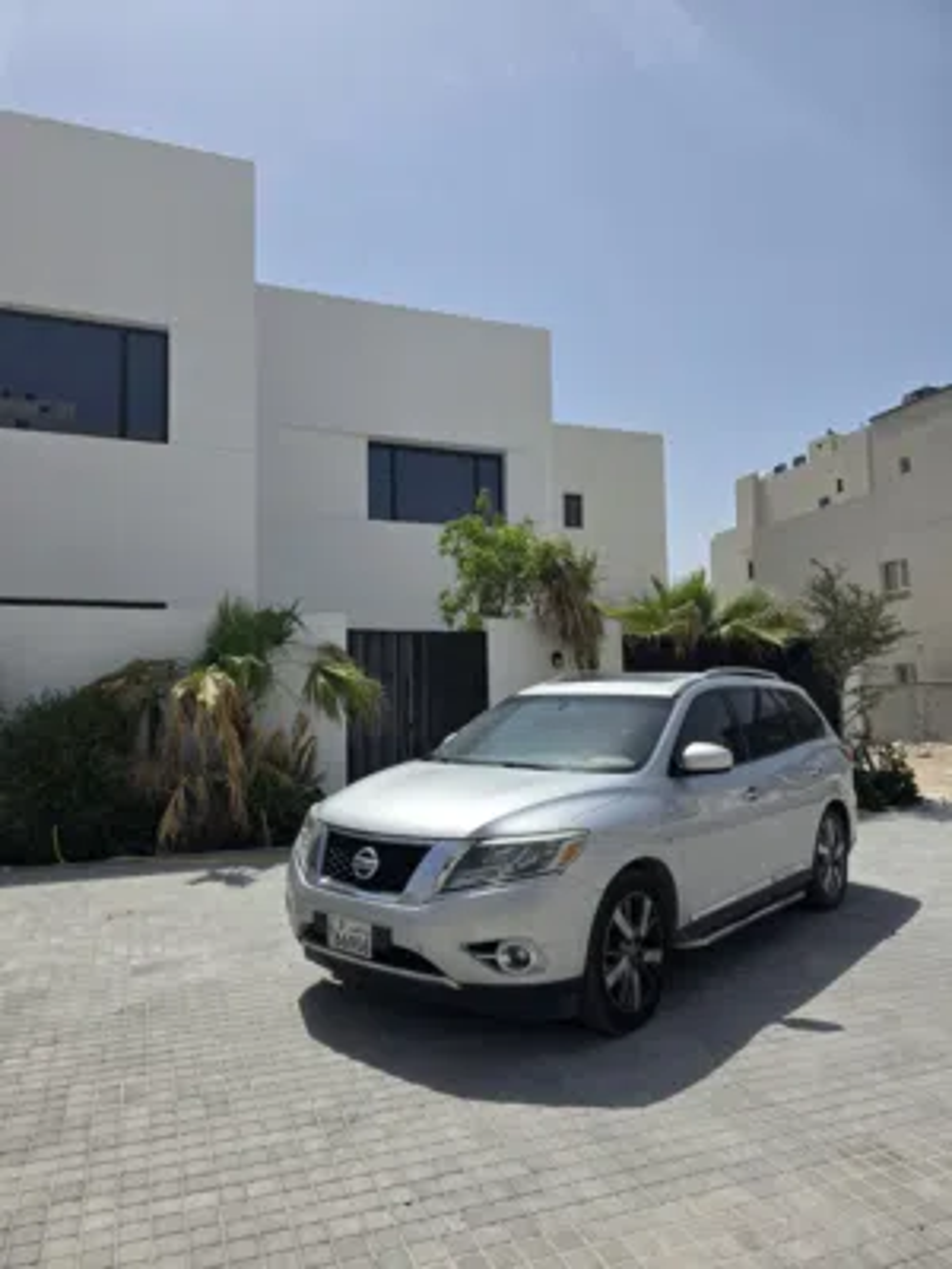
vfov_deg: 73.9
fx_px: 843
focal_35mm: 23
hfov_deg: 58.9
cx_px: 476
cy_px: 634
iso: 64
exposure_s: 1/7944
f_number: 1.7
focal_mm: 6.3
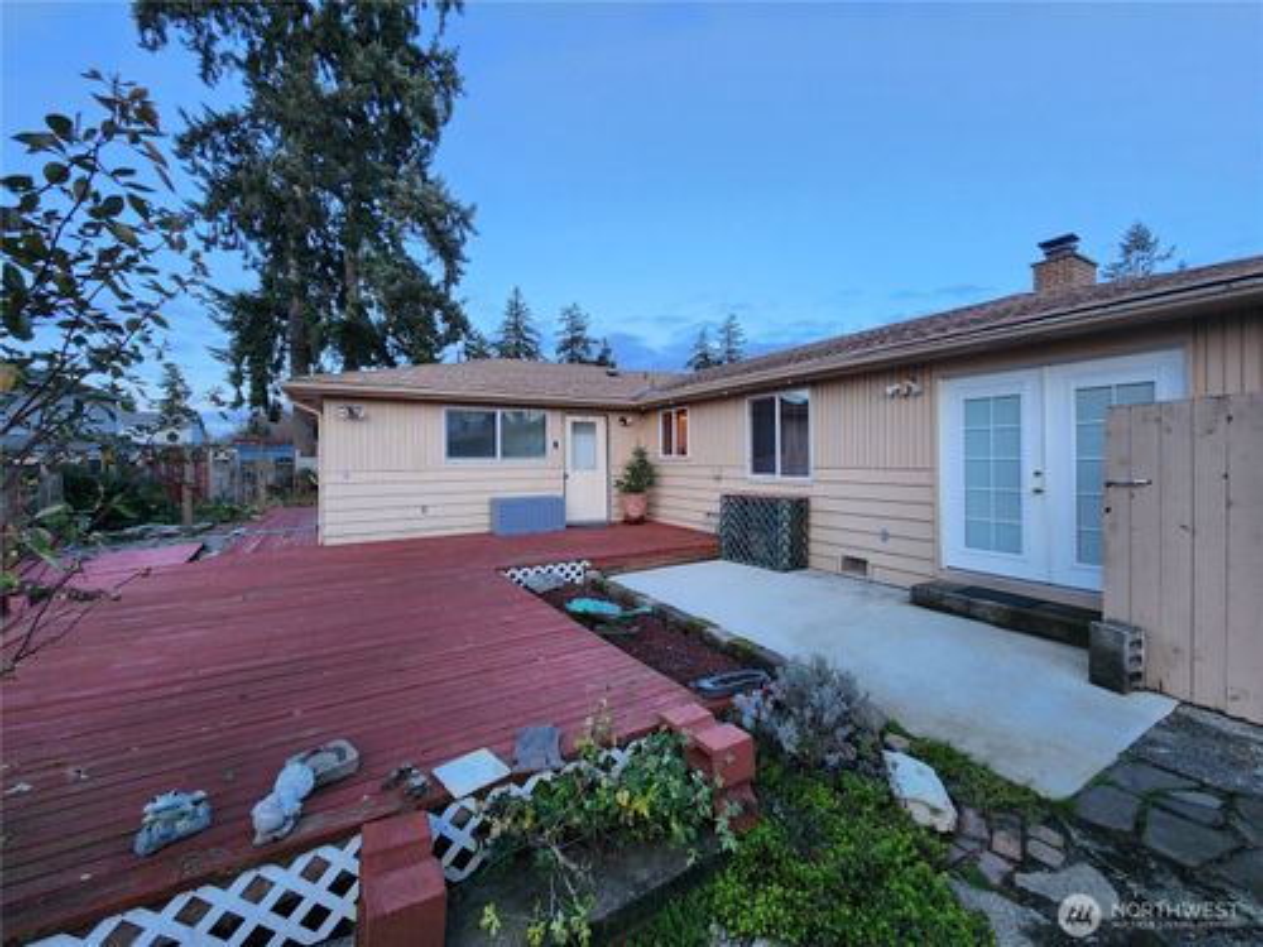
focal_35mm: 13
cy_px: 474
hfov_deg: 106.2
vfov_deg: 89.9
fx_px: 474
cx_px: 632
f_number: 2.2
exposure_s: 1/50
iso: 64
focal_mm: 2.2
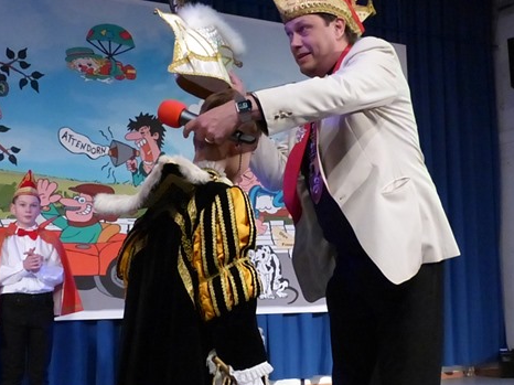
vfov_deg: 25.2
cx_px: 281
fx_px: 861
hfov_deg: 33.2
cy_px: 210
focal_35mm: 58
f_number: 4
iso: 1600
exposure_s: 1/200
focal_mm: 7.8
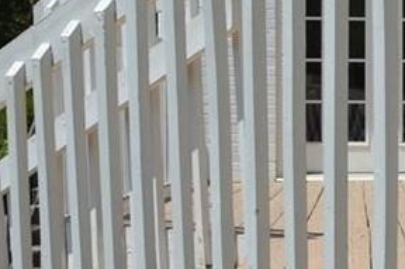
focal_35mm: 128
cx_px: 577
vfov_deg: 10.7
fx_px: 1438
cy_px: 106
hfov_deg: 15.0
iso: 100
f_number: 9
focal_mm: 24
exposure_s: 1/320
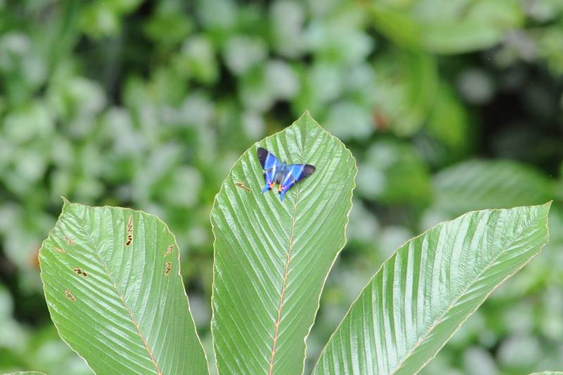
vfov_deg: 3.4
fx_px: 6250
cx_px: 282
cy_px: 188
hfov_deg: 5.2
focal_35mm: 400
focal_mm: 400
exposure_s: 1/500
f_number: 11
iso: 2000
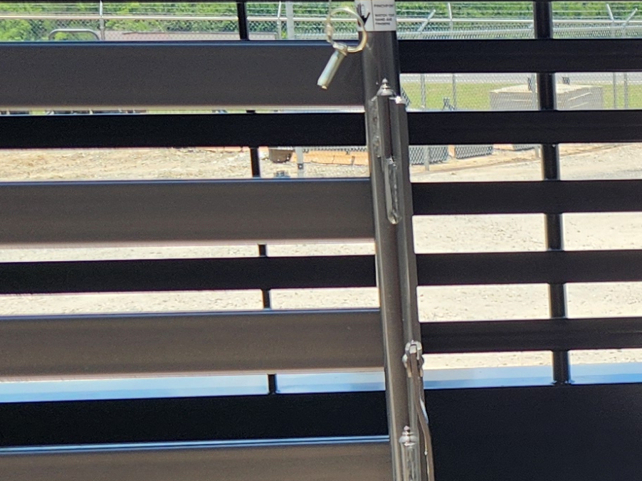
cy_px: 443
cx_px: 954
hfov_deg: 17.4
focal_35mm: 102
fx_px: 1891
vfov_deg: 14.3
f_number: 1.8
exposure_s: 1/818
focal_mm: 5.4
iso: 20
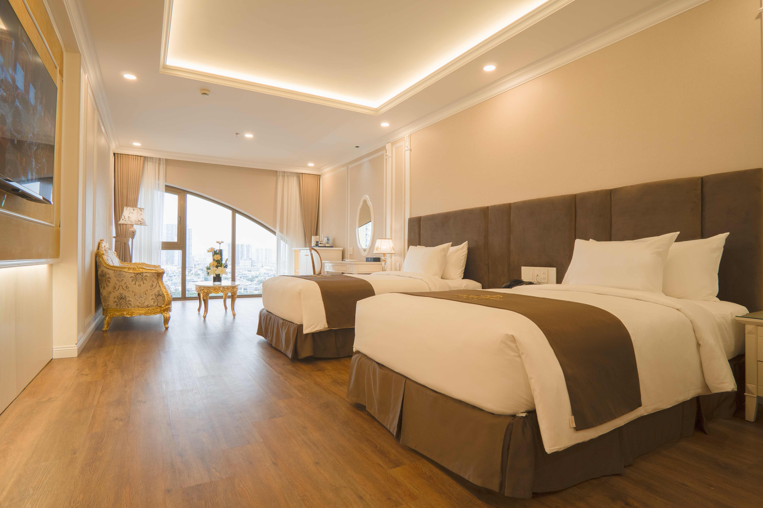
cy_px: 254
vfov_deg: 67.4
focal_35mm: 18
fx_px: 381
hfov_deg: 90.0
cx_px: 382
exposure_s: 1/15
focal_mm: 12
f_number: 5.6
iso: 320
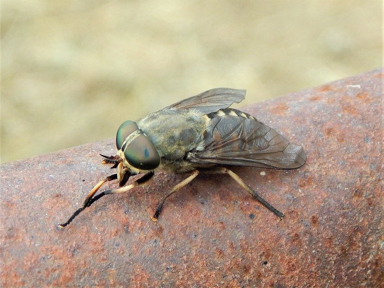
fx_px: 943
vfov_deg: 17.4
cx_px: 192
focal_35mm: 85
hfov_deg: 23.0
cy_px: 144
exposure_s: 1/250
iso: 140
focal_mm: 15.3
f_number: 4.3
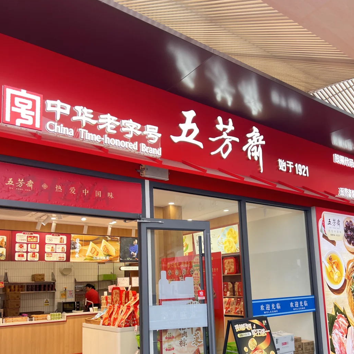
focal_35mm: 32
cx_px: 172
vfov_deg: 50.2
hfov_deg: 51.1
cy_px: 237
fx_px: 370
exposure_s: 1/210
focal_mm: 5.7
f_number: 1.5
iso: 80
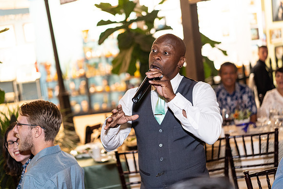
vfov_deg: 24.6
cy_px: 94
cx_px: 142
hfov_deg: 36.2
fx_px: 432
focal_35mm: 55
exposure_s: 1/200
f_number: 2
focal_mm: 55
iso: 2500
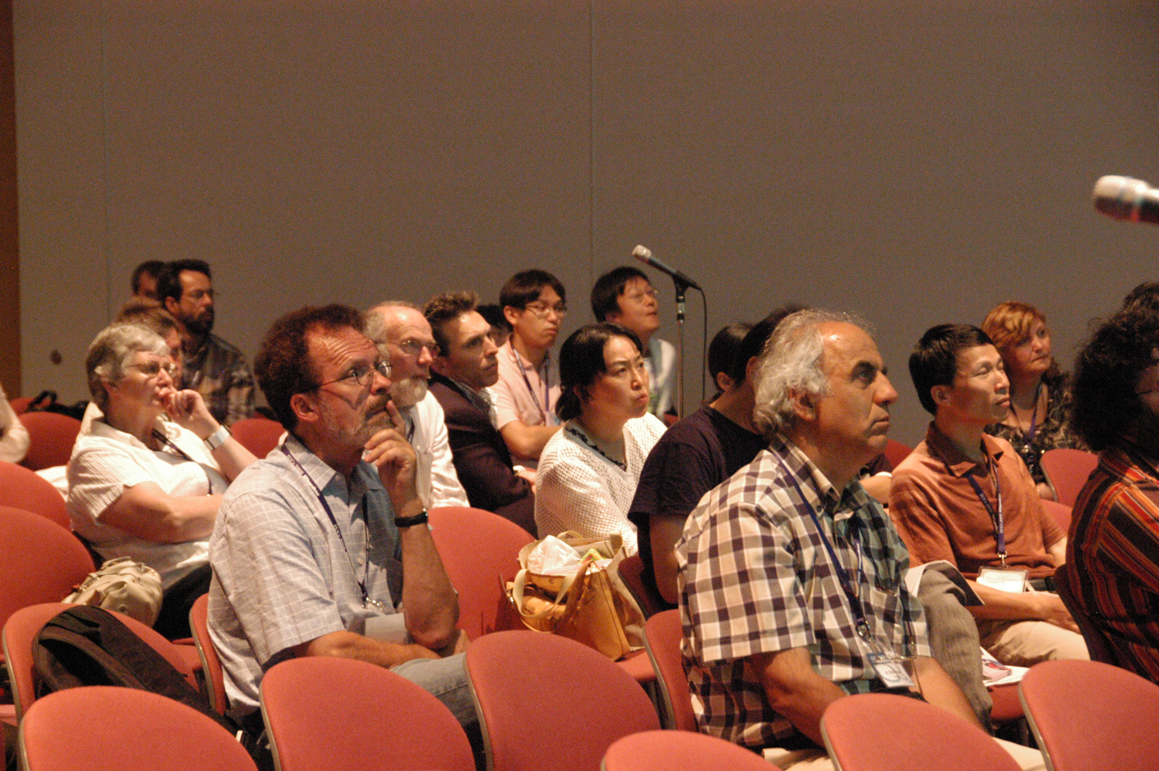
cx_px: 580
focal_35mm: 135
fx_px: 4342
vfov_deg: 10.1
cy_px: 386
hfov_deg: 15.2
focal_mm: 90
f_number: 6.7
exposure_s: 1/6
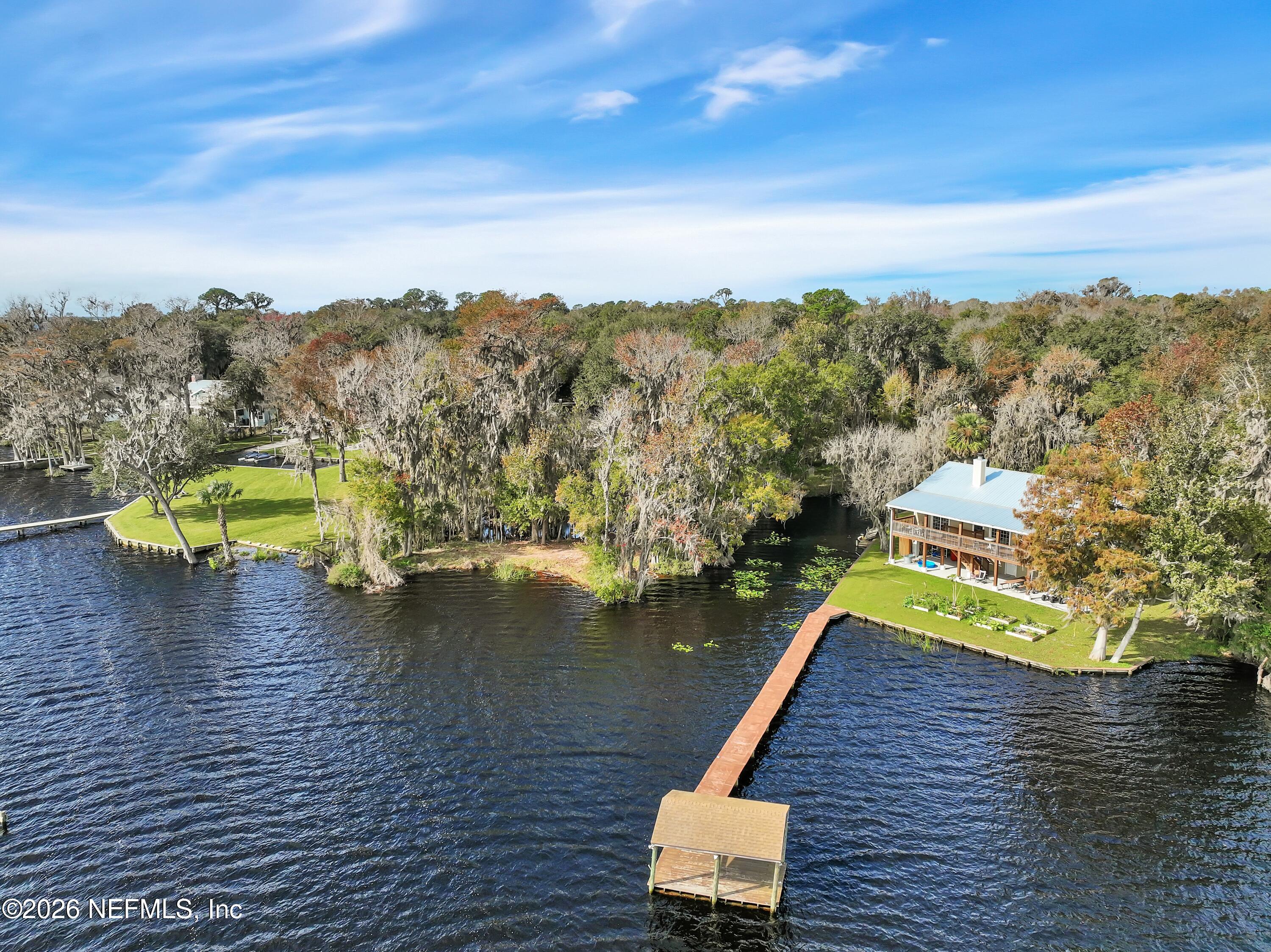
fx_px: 881
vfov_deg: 56.8
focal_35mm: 24
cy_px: 476
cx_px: 636
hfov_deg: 71.6
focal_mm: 12.29
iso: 200
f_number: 2.8
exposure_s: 1/1600
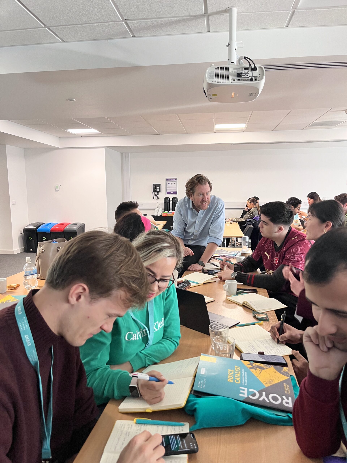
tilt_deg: -7.0
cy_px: 232
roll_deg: +1.3
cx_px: 174
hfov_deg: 53.1
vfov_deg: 67.3
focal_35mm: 26
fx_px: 348
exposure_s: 1/60
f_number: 1.6
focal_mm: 5.1
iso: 100
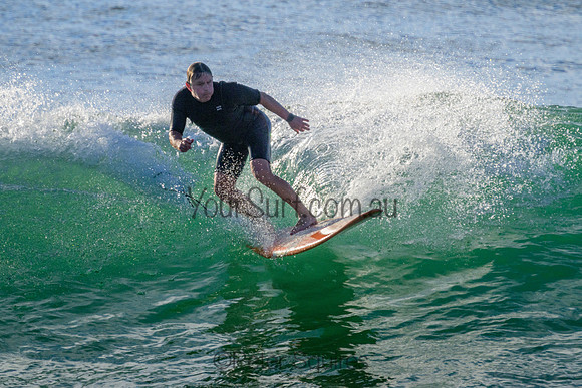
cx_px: 275
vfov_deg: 1.3
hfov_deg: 1.9
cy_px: 124
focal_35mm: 1094
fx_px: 17685
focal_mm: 800
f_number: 11
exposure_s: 1/2000
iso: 900
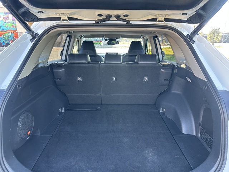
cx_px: 114
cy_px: 86
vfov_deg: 56.8
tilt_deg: -15.0
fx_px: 159
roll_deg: +2.3
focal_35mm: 24
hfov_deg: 71.6
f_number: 1.78
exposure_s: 1/121
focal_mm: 6.86
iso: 160
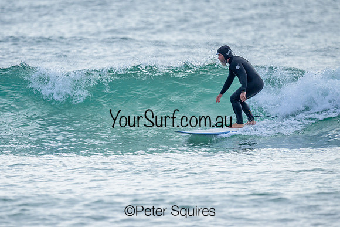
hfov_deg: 1.9
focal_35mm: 1101
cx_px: 133
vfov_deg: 1.3
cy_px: 94
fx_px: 10397
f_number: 6.3
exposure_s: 1/2000
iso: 560
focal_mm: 800
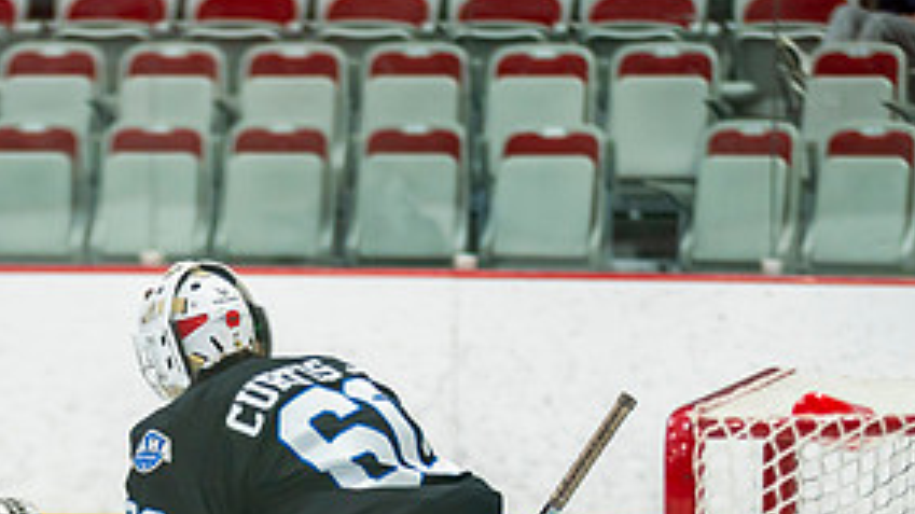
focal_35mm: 316
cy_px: 616
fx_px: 7665
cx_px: 281
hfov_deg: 6.8
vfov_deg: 3.8
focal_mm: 135
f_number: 2.8
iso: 800
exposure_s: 1/640
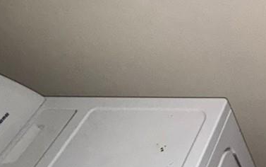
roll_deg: -0.5
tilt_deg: -40.2
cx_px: 422
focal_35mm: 63
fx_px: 457
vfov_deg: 20.3
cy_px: 23
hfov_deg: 23.9
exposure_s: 1/41
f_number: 2.2
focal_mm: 2.22
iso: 250
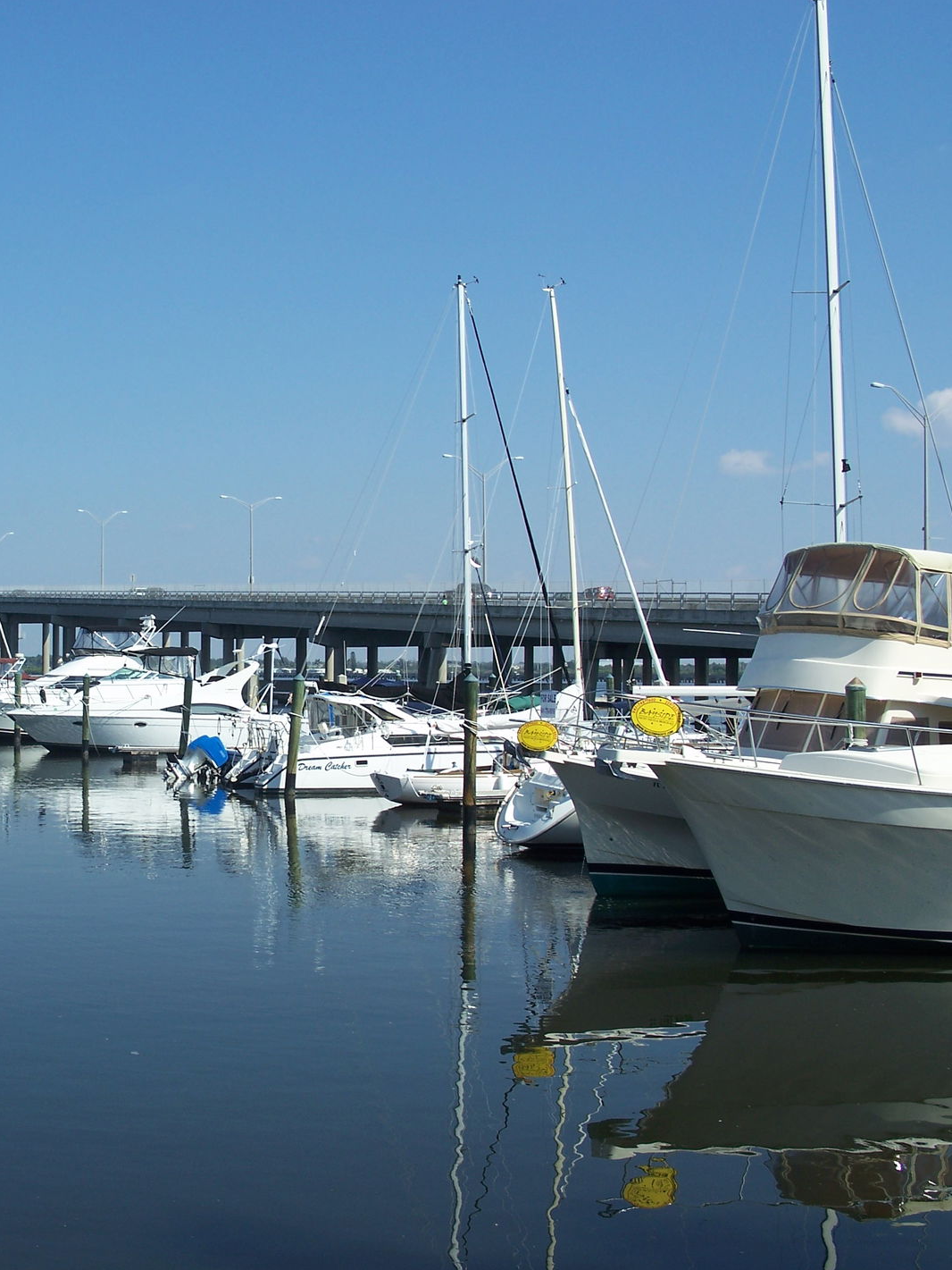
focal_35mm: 50
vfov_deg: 38.2
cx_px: 196
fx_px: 1833
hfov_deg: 28.5
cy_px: 642
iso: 64
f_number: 4
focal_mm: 7.8
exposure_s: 1/640
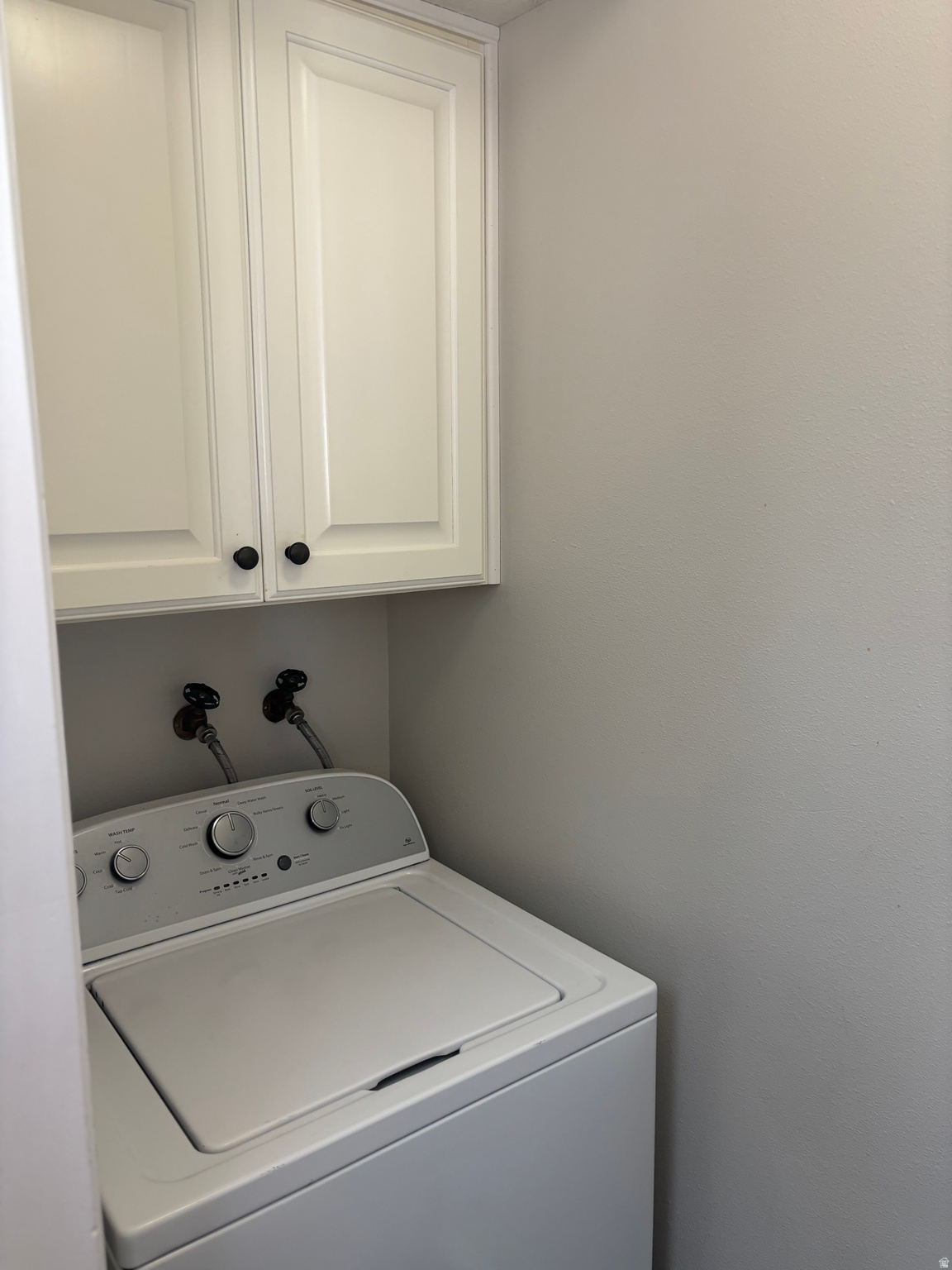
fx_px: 953
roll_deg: -1.1
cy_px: 635
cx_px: 476
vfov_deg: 67.3
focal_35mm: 26
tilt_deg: -10.9
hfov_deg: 53.1
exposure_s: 1/60
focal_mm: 5.96
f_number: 1.6
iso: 80
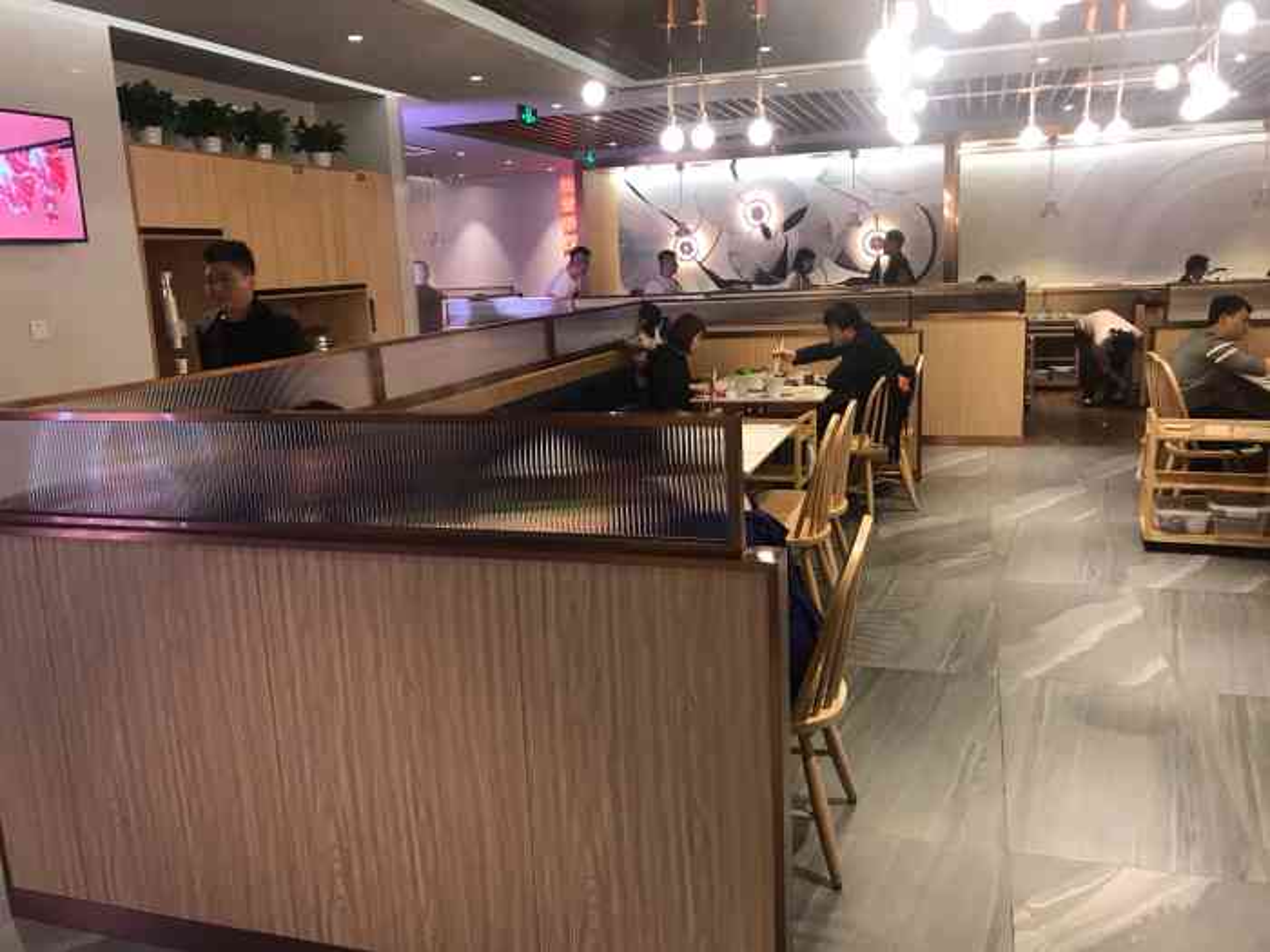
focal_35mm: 28
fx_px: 1027
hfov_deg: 63.4
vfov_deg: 49.7
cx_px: 635
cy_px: 476
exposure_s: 1/20
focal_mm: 3.99
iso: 40
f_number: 1.8
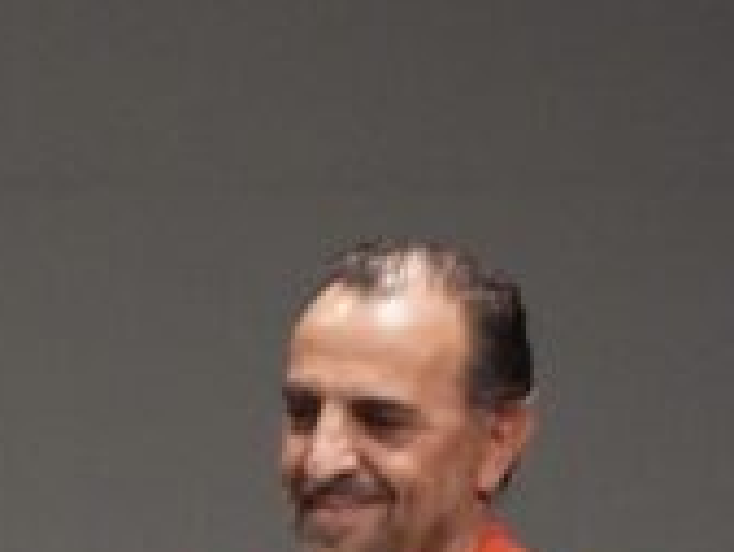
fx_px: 25058
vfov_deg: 1.3
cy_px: 1197
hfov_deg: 1.7
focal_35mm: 1181
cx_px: -586
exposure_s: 1/200
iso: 6400
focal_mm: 135
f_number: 6.3
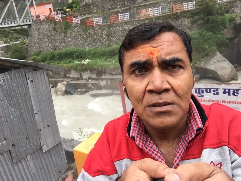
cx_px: 120
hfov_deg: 56.8
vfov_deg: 44.2
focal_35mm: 32
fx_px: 223
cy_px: 89
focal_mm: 2.65
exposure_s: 1/50
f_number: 2.2
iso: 50
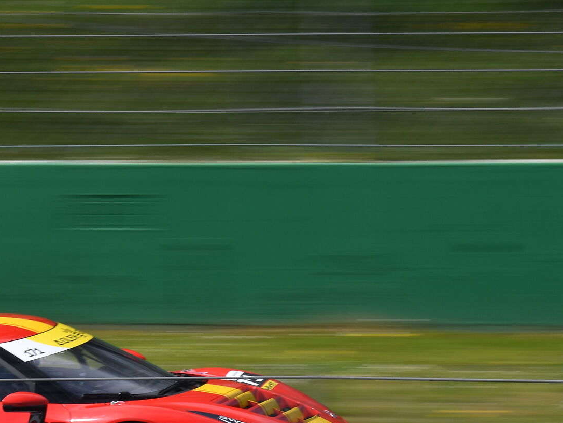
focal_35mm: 701
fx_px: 11404
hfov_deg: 2.8
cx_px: 47
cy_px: 376
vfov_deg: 2.1
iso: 100
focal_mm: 220
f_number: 14
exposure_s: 1/100
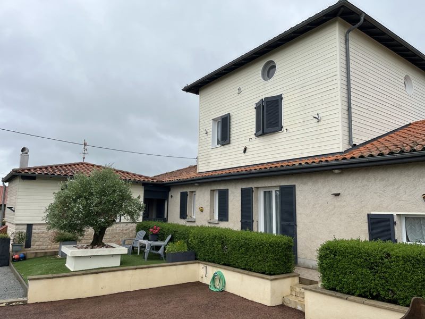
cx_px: 212
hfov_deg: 67.3
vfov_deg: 53.1
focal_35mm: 26
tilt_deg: +8.4
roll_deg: -0.9
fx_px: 319
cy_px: 160
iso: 50
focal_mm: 5.1
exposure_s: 1/1355
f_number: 1.6
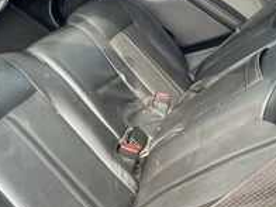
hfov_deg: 33.7
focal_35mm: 57
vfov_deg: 25.6
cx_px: 117
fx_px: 454
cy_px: 77
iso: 64
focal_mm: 3
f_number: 1.8
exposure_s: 1/80
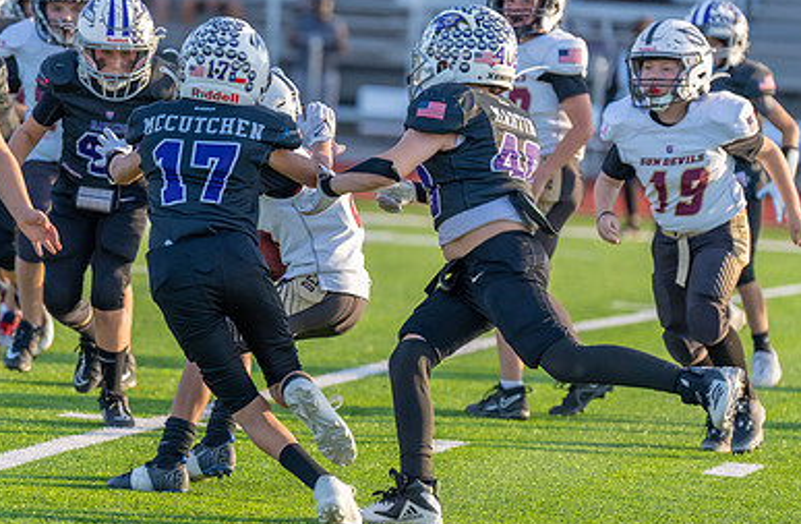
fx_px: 6171
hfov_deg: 7.4
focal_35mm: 279
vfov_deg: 4.9
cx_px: 237
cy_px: 227
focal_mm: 157
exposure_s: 1/1250
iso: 250
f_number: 2.8
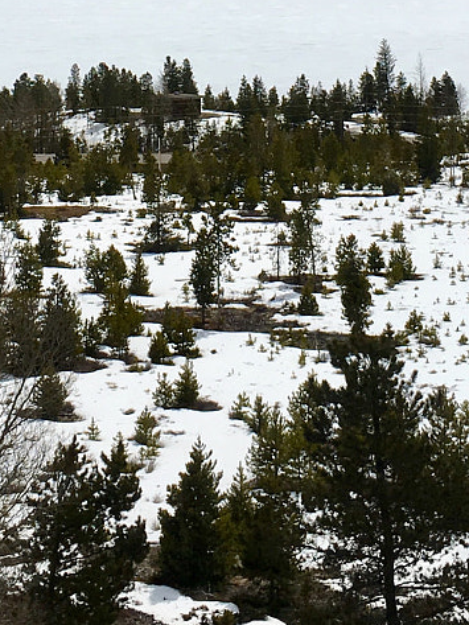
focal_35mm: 98
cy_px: -82
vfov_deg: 19.1
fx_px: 1770
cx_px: 173
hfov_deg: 15.1
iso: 25
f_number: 2.2
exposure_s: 1/6993
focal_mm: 4.15
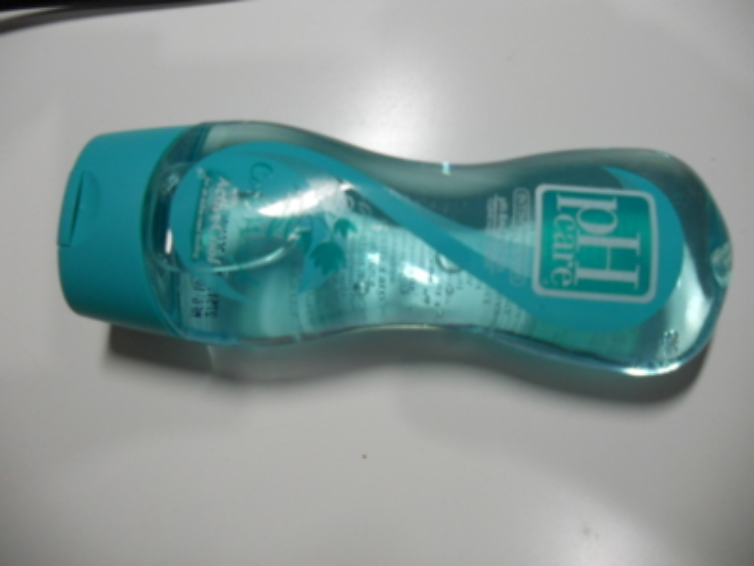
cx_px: 377
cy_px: 283
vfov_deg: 51.4
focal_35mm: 27
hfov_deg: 65.3
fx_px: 588
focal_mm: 4.9
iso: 160
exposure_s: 1/30
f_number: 3.2
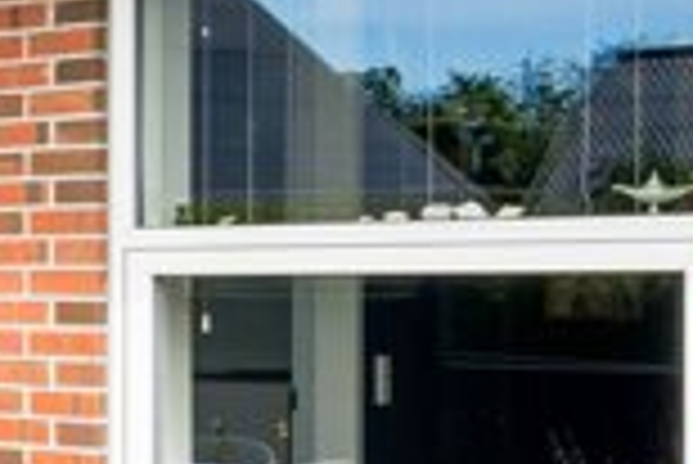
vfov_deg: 12.0
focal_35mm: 114
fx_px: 2197
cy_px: 349
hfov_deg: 13.7
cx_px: -900
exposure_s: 1/80
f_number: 16
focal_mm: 22
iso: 320
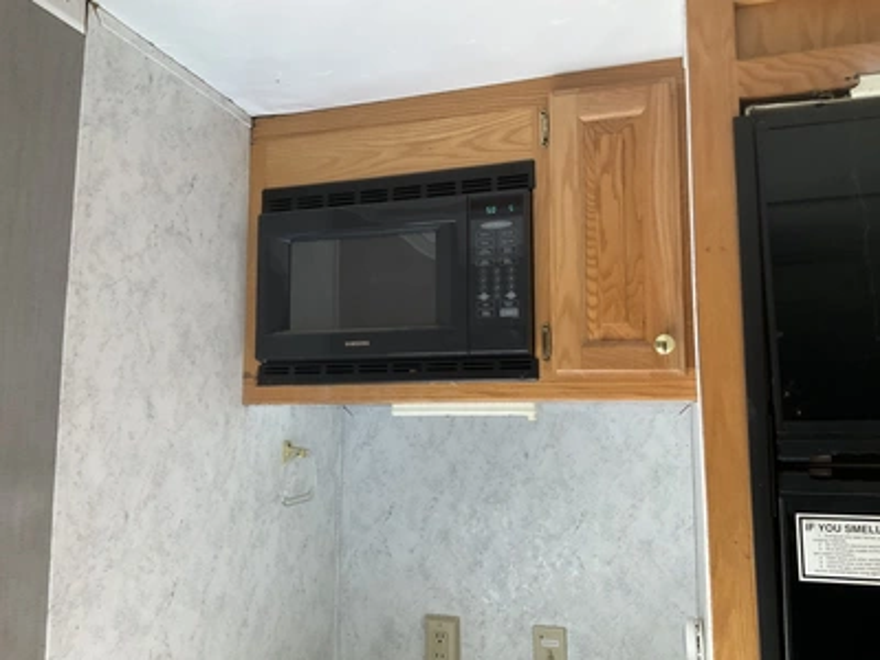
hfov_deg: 61.7
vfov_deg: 48.2
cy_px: 330
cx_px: 440
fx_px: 737
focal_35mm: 29
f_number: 1.8
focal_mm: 3
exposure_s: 1/60
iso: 100
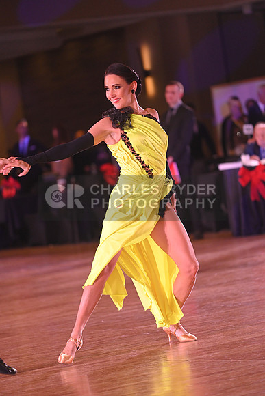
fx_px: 2207
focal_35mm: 200
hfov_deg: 6.9
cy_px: 198
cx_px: 132
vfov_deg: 10.3
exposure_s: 1/200
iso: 2000
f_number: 4
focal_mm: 200
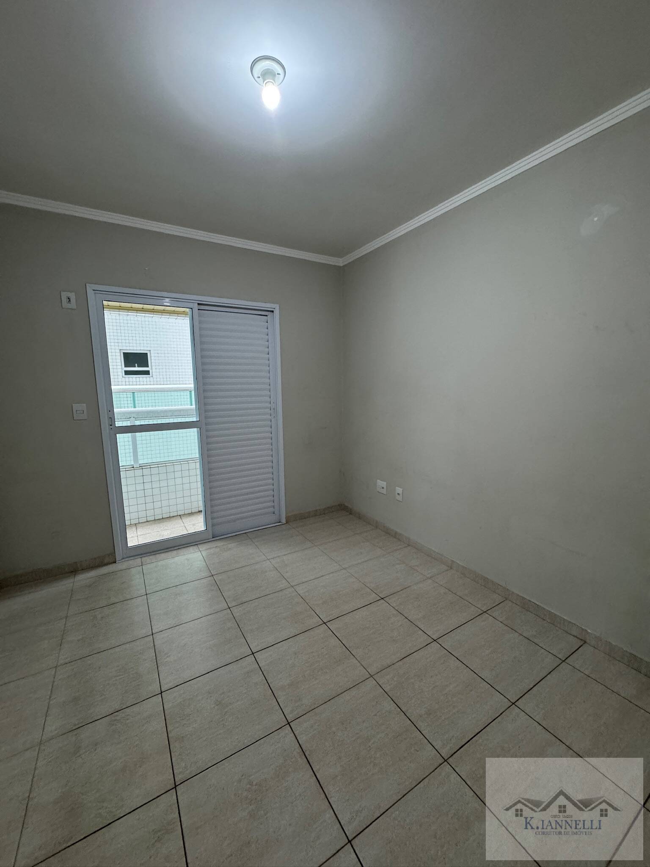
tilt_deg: -9.3
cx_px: 325
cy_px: 434
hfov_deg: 85.7
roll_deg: +1.2
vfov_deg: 102.1
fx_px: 351
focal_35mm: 14
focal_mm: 2.22
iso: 400
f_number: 2.2
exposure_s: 1/60
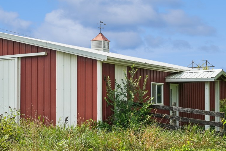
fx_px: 433
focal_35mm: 69
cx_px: 59
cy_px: 80
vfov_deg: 19.7
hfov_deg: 28.8
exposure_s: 1/2000
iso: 400
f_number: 8
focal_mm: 31
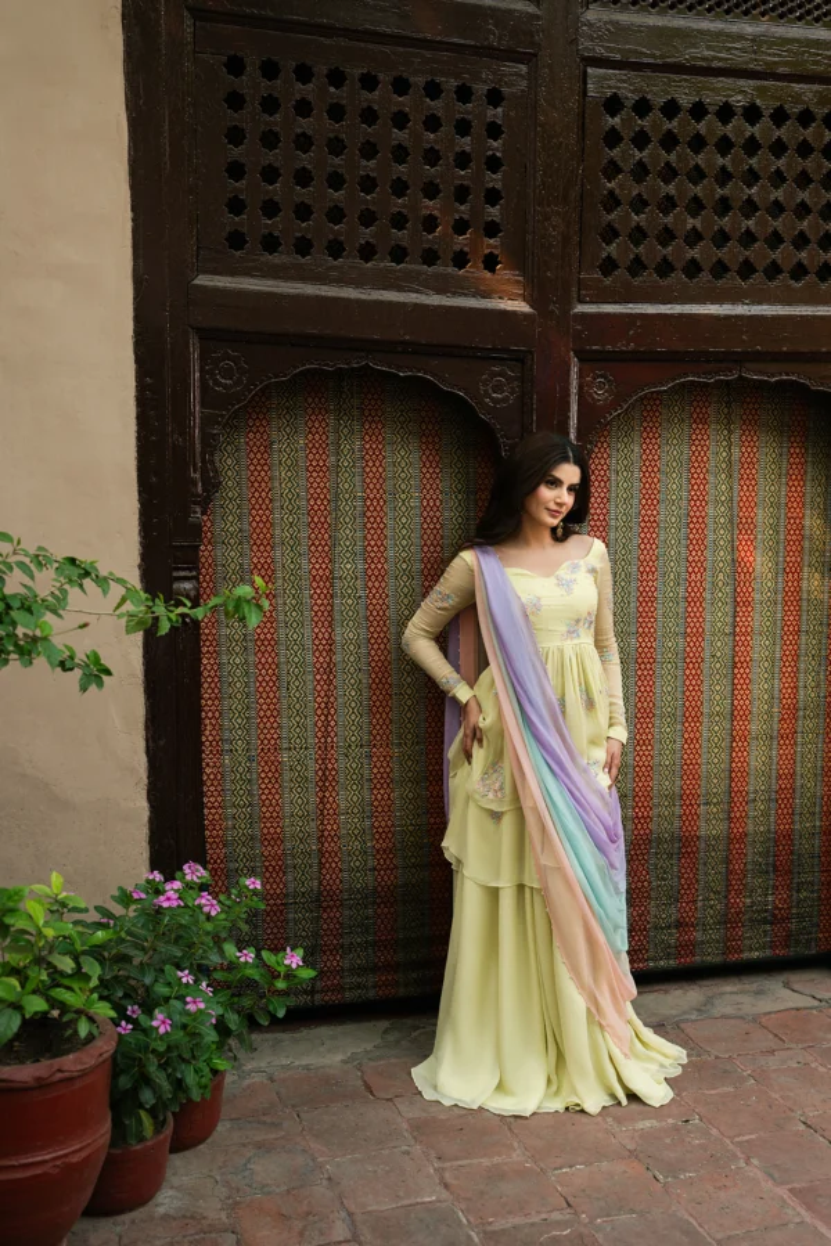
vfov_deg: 51.9
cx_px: 416
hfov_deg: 35.9
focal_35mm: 37
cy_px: 623
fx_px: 1281
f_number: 2.8
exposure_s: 1/500
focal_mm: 37
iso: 250
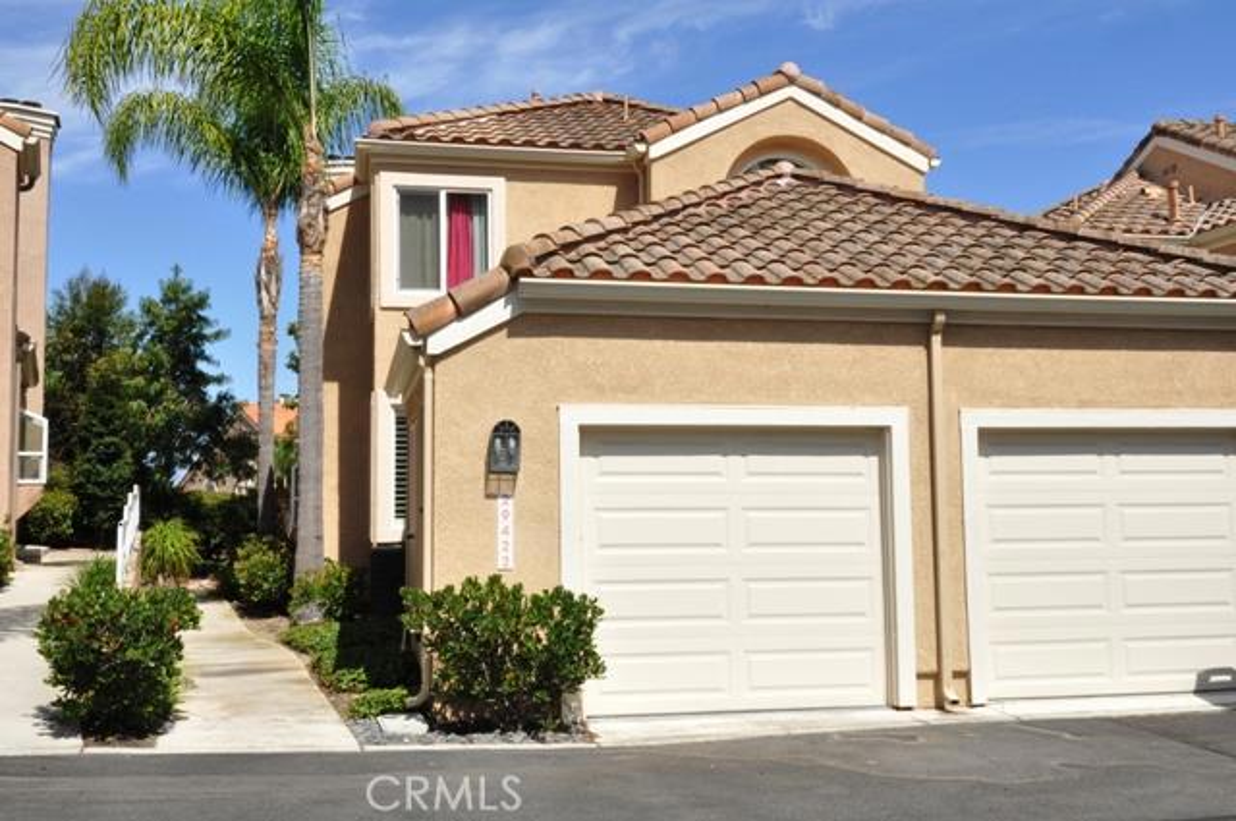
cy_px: 410
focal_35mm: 36
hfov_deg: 53.2
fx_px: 1234
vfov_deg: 36.8
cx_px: 618
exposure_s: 1/200
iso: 800
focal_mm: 24
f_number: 22
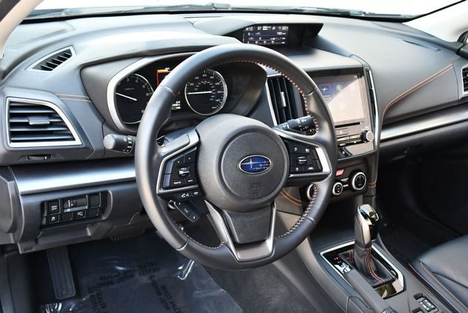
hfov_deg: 53.1
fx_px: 468
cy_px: 156
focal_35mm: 36
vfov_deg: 36.9
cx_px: 234
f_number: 3.5
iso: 800
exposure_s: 1/200
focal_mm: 18
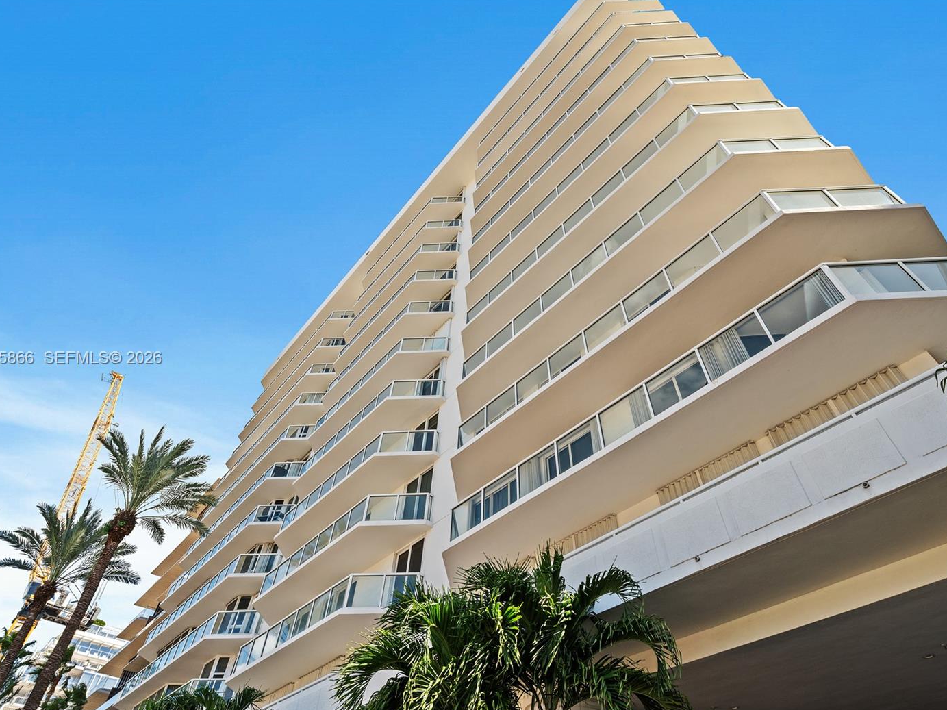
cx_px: 496
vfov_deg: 66.0
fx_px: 547
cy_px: 359
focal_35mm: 20
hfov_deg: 81.7
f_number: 8
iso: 200
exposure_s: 1/320
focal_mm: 18
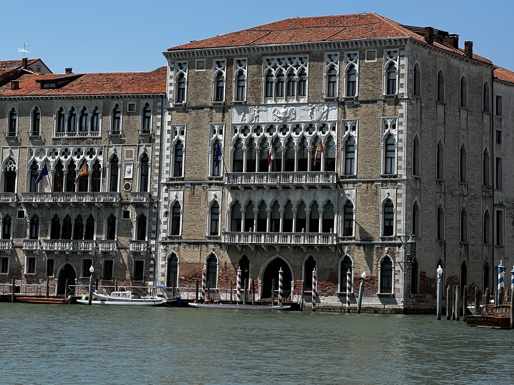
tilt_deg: +6.1
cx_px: 319
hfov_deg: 17.2
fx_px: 1693
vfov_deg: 13.0
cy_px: 102
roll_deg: -2.0
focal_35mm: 114
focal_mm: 9
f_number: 2.8
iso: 32
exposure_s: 1/995
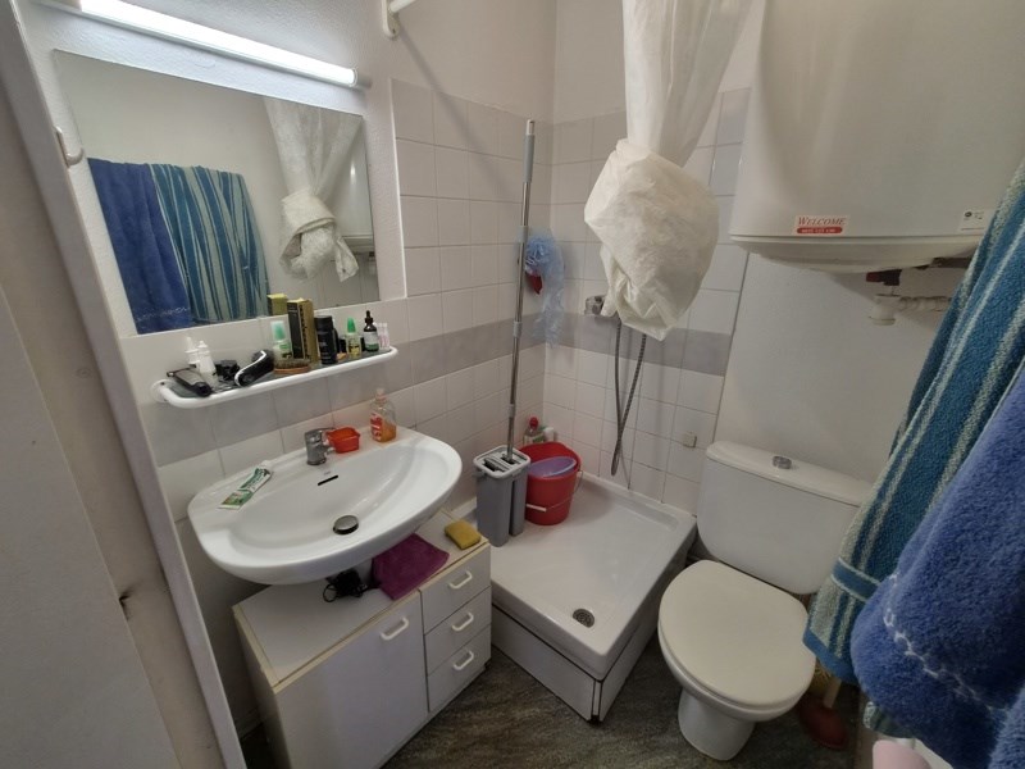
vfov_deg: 89.9
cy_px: 384
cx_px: 512
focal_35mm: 13
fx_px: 385
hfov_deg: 106.2
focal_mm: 2.2
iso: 125
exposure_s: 1/100
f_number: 2.2
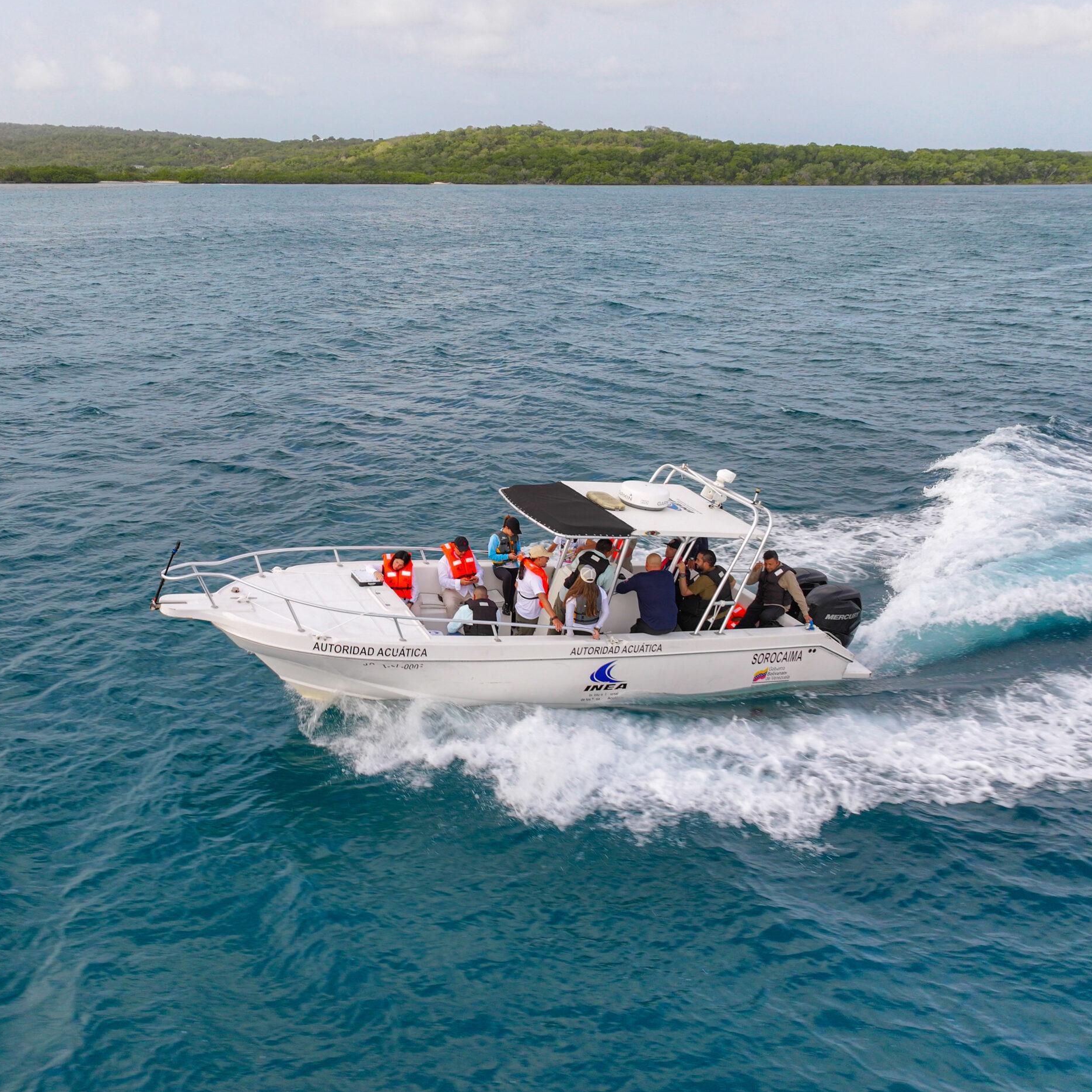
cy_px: 538
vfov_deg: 55.6
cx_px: 379
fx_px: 1035
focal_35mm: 29
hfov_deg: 54.7
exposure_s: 1/120
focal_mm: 12.29
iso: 100
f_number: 2.8
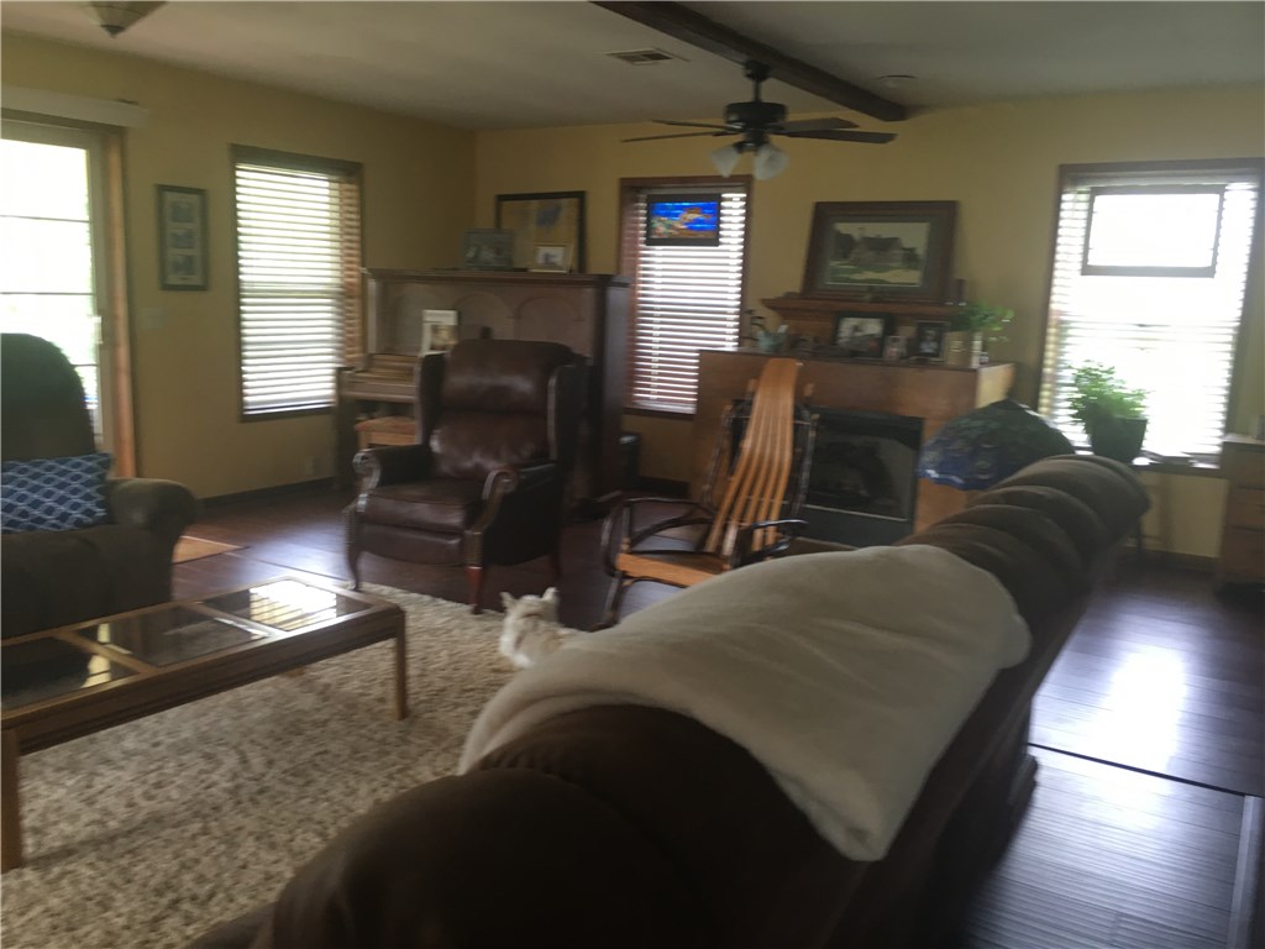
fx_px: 1060
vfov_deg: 48.2
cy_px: 474
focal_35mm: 29
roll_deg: -3.4
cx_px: 632
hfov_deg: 61.7
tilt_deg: -9.2
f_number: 2.2
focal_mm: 4.15
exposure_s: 1/15
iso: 25
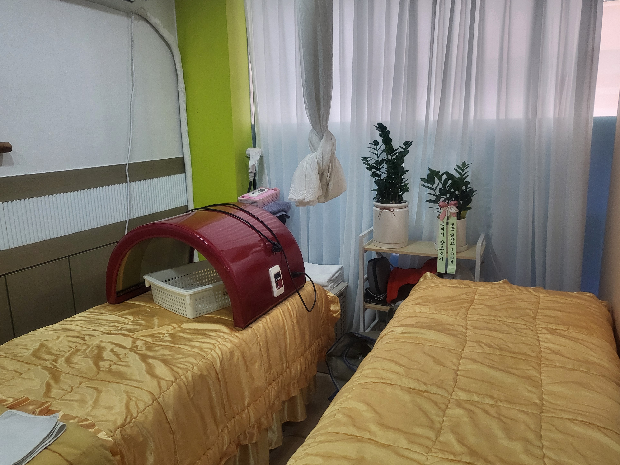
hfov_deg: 65.3
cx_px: 309
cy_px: 238
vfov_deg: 51.3
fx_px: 484
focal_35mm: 27
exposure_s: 1/120
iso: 320
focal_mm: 4.25
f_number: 1.8
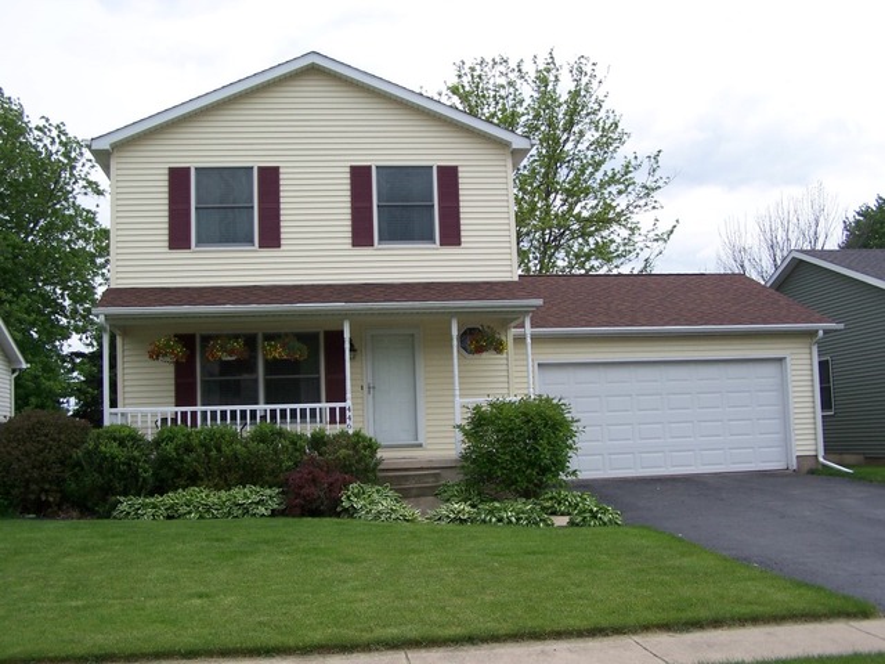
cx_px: 442
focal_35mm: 38
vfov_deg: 37.7
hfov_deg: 49.0
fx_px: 972
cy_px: 332
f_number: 2.8
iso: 80
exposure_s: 1/1000
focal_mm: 6.3
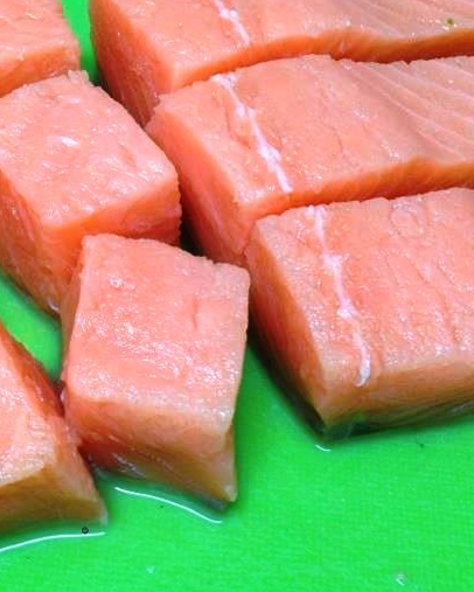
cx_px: 118
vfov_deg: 29.1
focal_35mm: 65
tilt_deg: -50.5
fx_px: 1139
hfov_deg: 23.3
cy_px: 248
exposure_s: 1/20
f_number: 2.4
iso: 64
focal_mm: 4.12
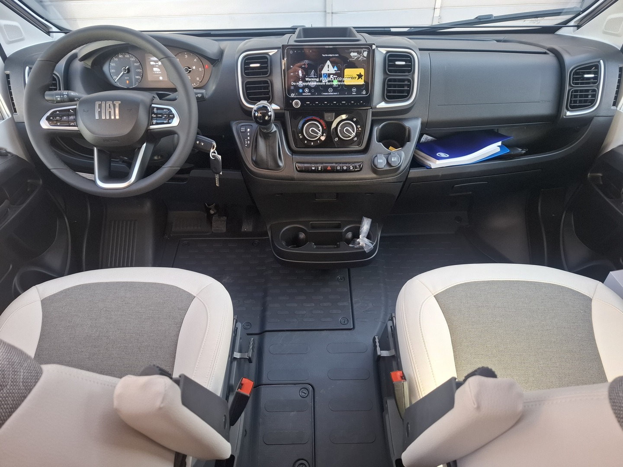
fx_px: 414
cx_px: 312
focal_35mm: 23
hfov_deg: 73.9
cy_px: 234
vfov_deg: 58.9
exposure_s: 1/120
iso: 100
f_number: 1.8
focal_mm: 5.54
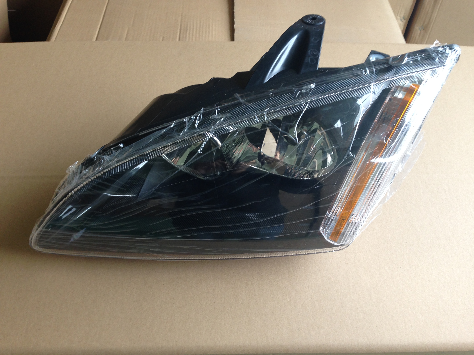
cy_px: 178
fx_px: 452
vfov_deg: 42.9
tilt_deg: -49.1
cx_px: 237
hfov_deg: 55.4
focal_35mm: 33
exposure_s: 1/20
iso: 64
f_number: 2.4
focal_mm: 4.12
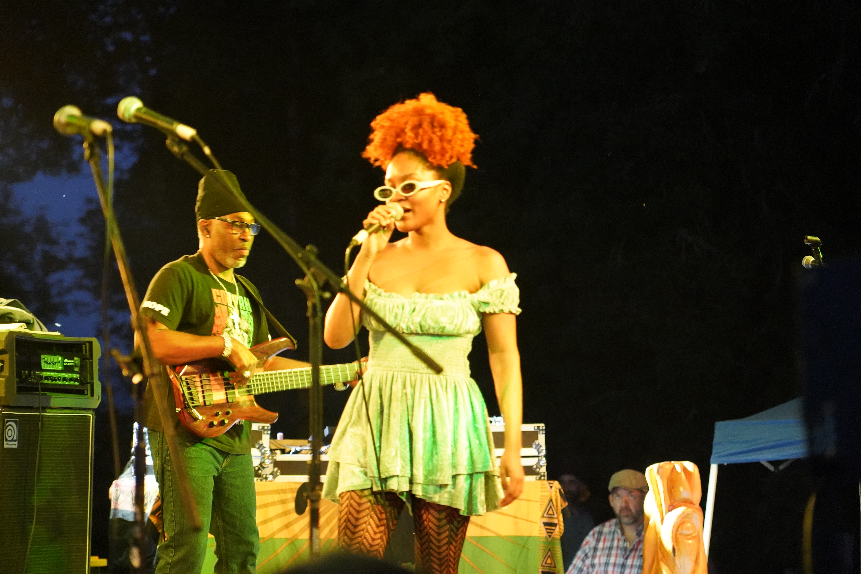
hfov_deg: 19.5
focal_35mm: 105
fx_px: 2511
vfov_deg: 13.0
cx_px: 430
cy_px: 287
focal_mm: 105
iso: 12800
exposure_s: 1/50
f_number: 4
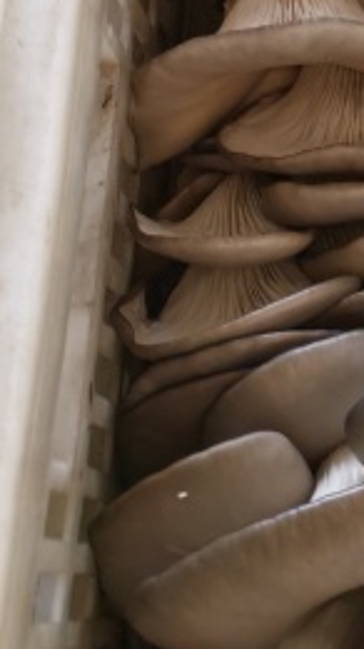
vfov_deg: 17.7
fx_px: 1770
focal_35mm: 103
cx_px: 917
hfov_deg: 10.0
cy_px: -433
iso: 71
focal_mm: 5.6
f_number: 1.57
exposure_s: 1/139
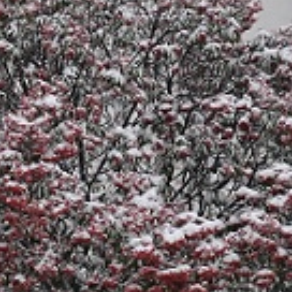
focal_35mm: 281
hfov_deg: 6.2
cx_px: 266
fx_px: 2682
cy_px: 188
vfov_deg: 6.2
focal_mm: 50
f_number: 5
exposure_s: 1/160
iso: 200
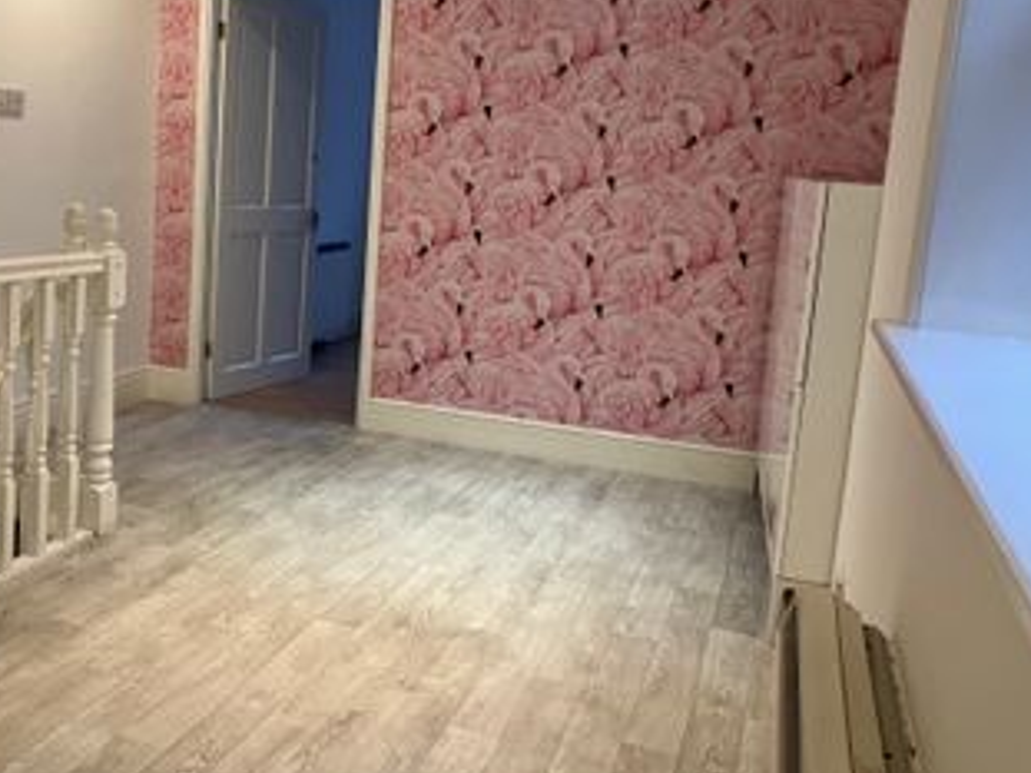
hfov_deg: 51.0
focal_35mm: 36
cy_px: 312
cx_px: 404
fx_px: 1072
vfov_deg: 39.5
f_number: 1.8
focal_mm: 3.99
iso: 160
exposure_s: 1/50
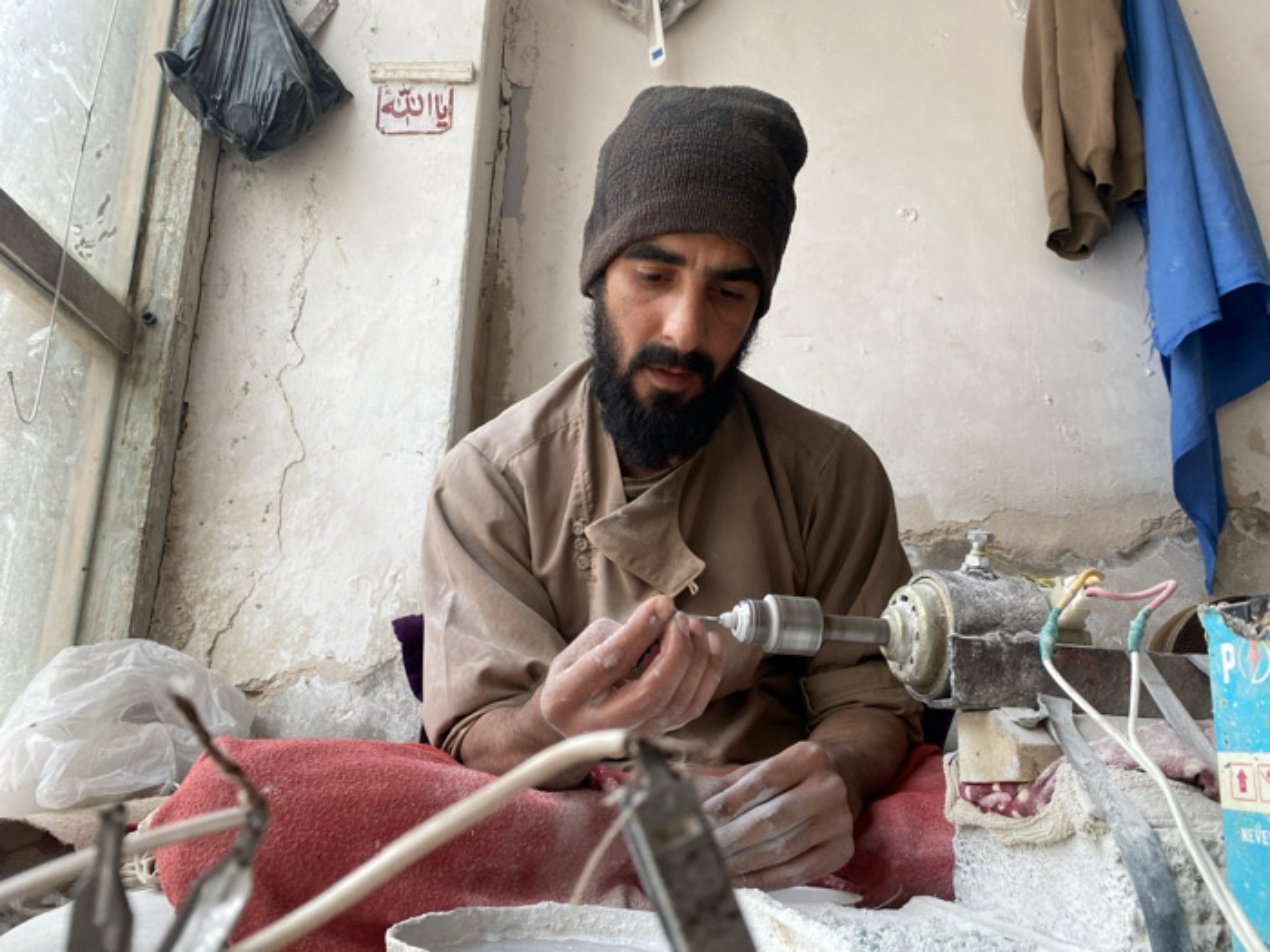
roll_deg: -3.0
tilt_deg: +15.3
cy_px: 476
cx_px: 635
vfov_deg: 53.1
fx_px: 954
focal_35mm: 26
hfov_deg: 67.3
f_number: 1.8
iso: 125
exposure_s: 1/121
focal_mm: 4.25
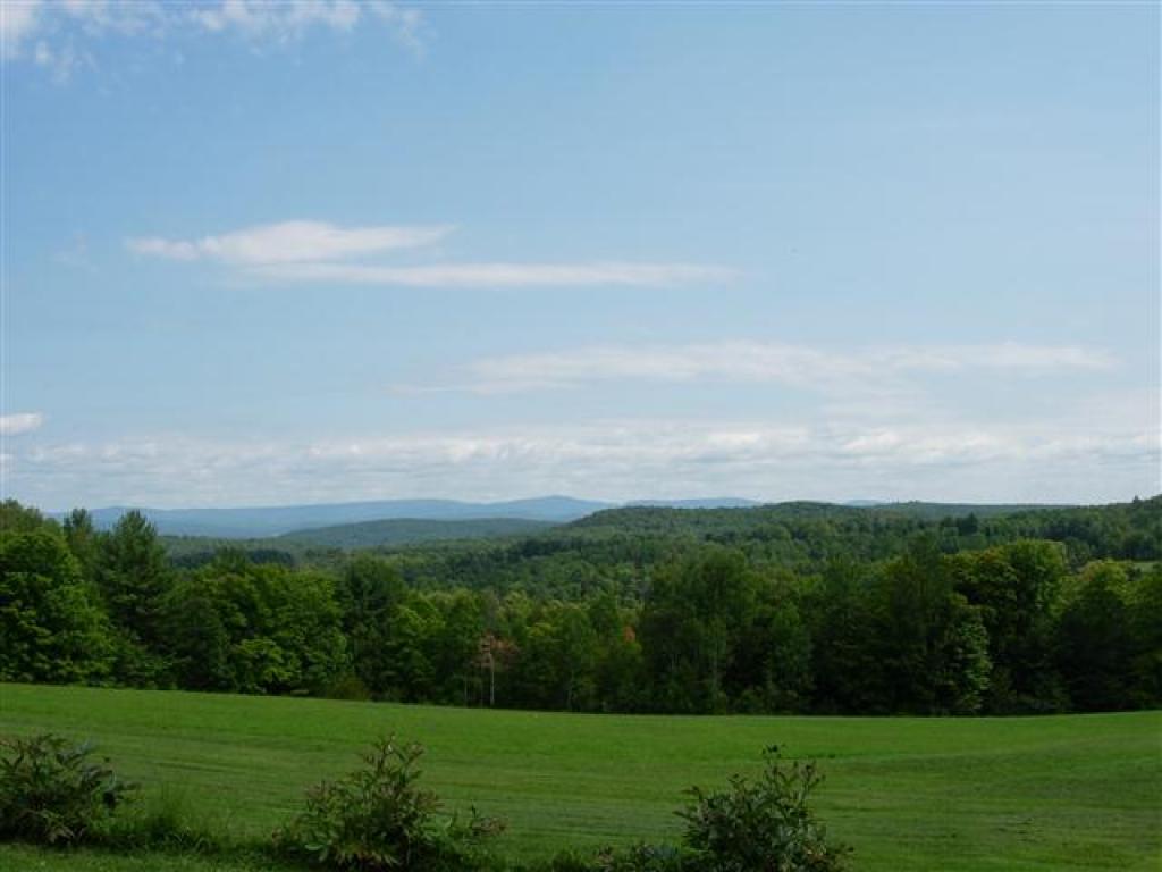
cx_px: 581
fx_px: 1276
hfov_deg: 49.0
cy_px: 436
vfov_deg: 37.7
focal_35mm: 38
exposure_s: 1/861
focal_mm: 7.8
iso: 79
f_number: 4.8
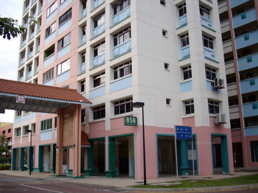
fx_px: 276
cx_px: 129
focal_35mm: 37
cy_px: 96
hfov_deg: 50.2
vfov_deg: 38.6
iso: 130
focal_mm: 6.2
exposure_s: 1/125
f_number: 2.8
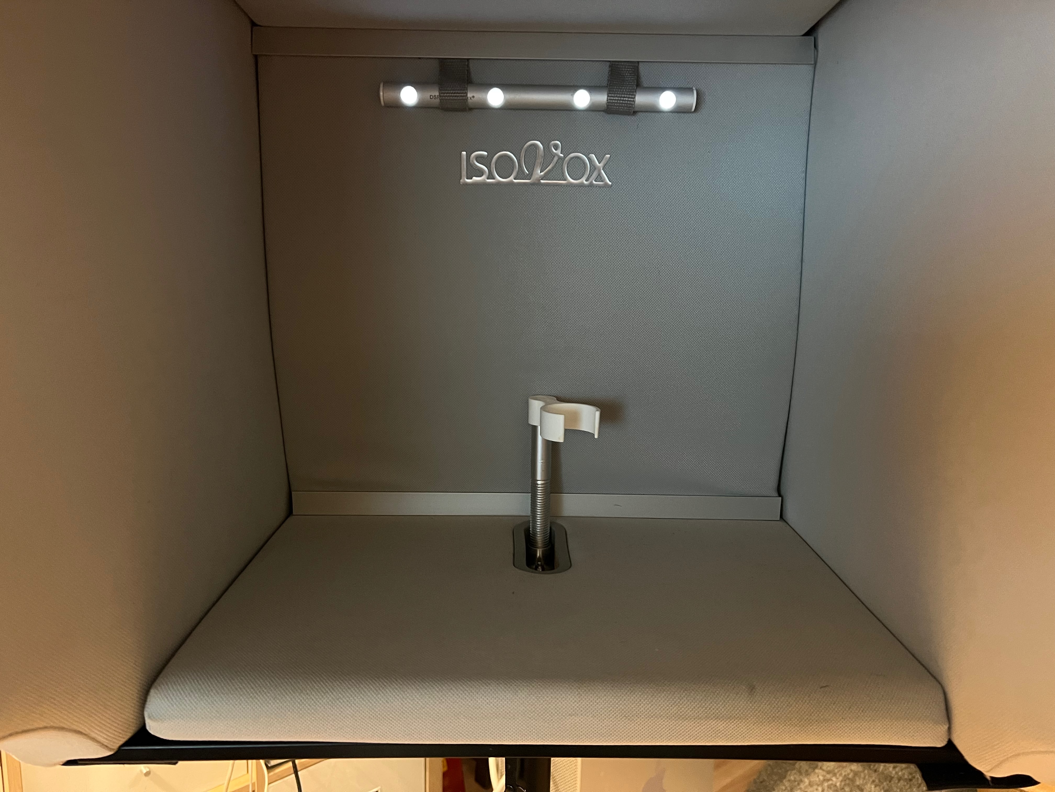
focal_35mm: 26
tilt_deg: -9.8
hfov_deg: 67.3
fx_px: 792
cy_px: 396
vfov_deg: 53.1
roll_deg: -1.8
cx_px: 528
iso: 500
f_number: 1.5
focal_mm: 5.7
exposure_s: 1/25
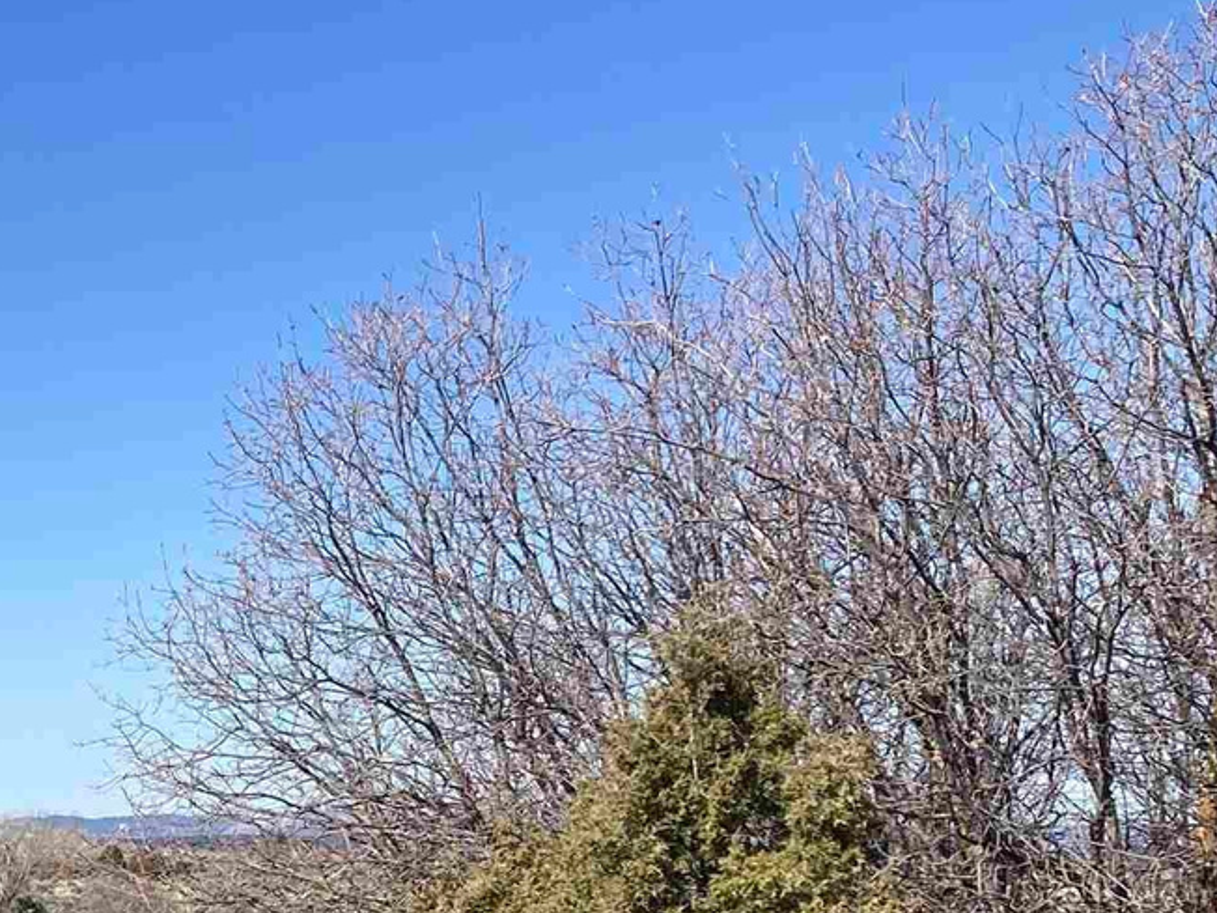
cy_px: 978
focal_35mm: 88
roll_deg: -1.4
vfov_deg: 16.3
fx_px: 3094
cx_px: -265
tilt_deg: -1.0
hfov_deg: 20.7
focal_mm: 3.99
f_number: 1.8
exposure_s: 1/1919
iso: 20
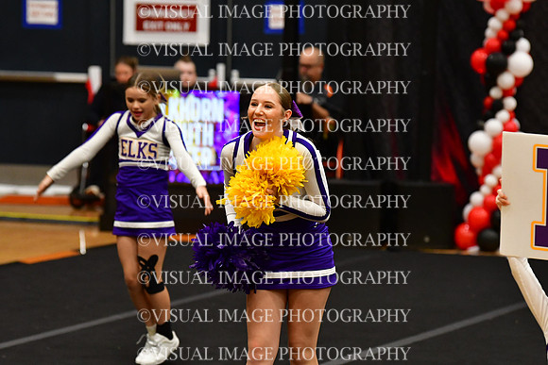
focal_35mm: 240
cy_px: 182
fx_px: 3654
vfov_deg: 5.7
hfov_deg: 8.6
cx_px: 274
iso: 4000
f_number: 3.5
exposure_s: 1/500
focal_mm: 160
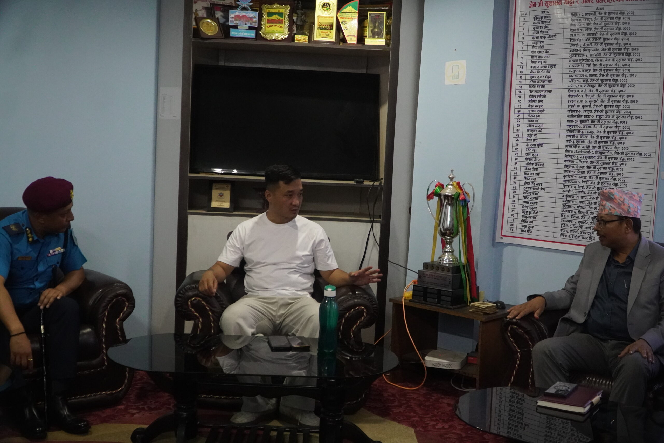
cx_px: 332
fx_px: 719
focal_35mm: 39
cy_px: 222
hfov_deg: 49.6
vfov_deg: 34.2
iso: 3200
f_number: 4
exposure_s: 1/60
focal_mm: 26
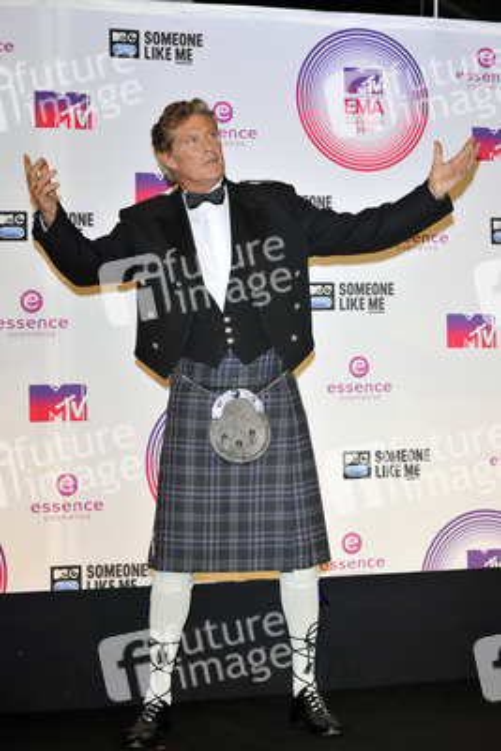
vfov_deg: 25.4
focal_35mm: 80
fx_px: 1668
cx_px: 250
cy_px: 376
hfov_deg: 17.1
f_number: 7.1
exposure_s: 1/250
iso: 800
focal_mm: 80
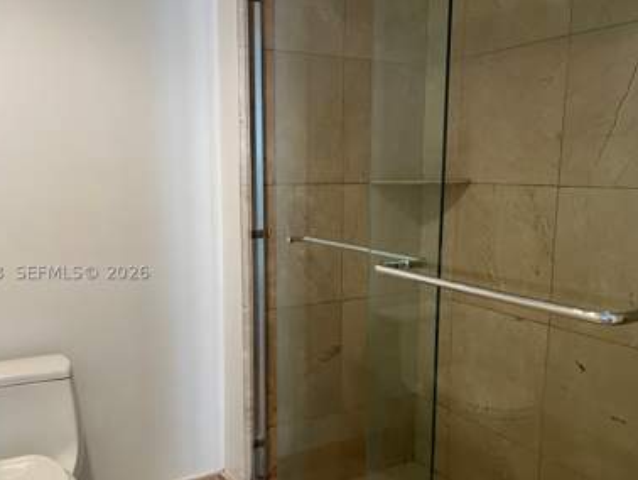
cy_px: 272
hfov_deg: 55.3
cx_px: 304
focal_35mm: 33
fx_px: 609
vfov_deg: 42.9
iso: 125
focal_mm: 5.1
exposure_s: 1/60
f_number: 1.6
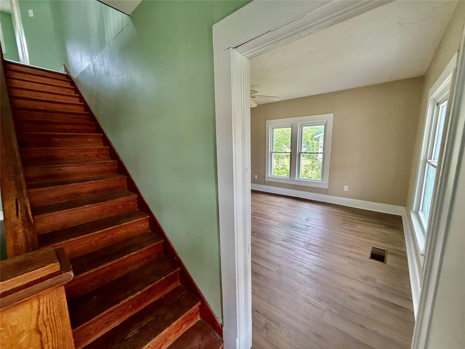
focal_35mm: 14
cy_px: 174
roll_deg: +0.7
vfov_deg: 85.7
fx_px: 188
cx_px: 232
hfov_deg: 102.1
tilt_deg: -9.1
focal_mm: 2.22
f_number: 2.2
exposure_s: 1/70
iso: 320
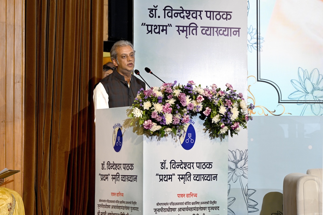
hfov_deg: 22.1
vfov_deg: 14.9
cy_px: 108
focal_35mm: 92
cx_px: 162
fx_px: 825
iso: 1000
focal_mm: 92
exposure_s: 1/125
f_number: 6.3
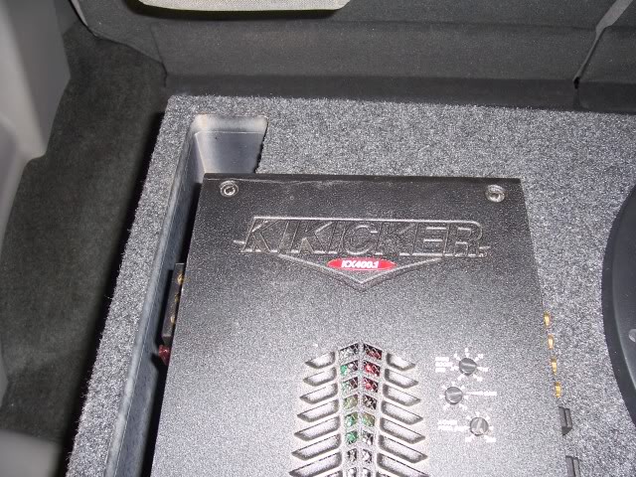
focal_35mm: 34
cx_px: 318
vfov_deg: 41.8
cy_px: 238
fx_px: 625
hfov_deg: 54.0
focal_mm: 5.6
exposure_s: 1/60
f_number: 2.7
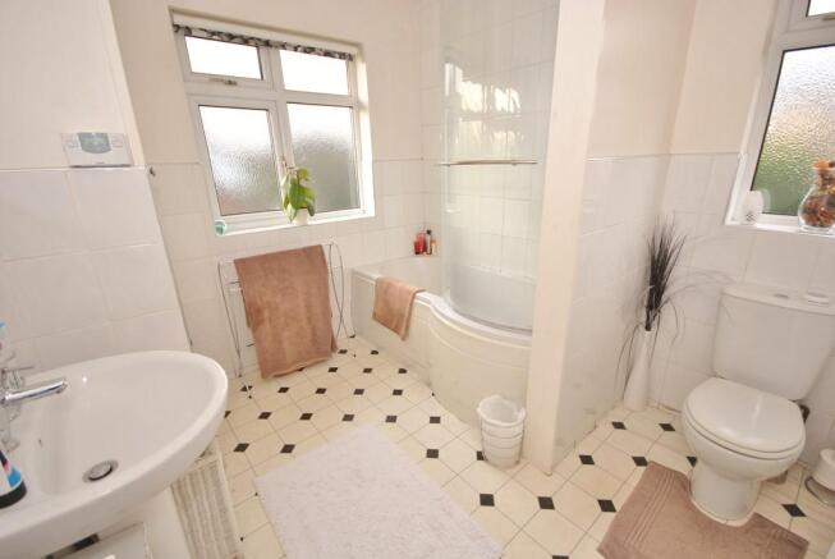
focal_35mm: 20
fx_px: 453
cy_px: 280
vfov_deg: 63.4
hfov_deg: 85.4
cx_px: 418
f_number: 4.5
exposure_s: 1/80
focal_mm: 13
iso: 200
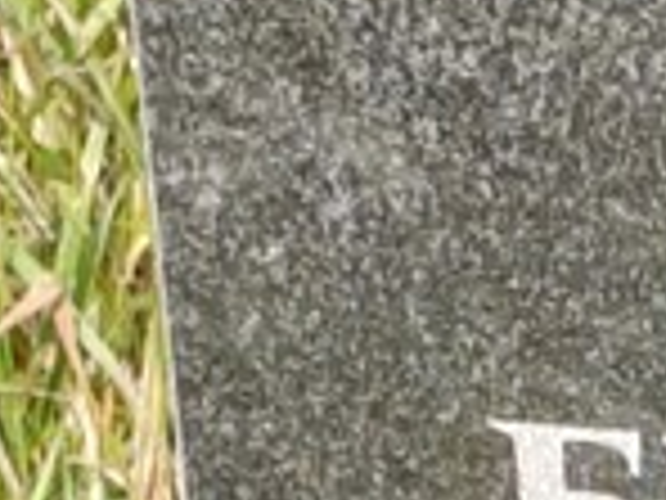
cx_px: 1588
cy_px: 1140
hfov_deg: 4.6
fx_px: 8119
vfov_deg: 3.5
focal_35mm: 422
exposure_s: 1/360
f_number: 1.9
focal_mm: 5.52
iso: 100
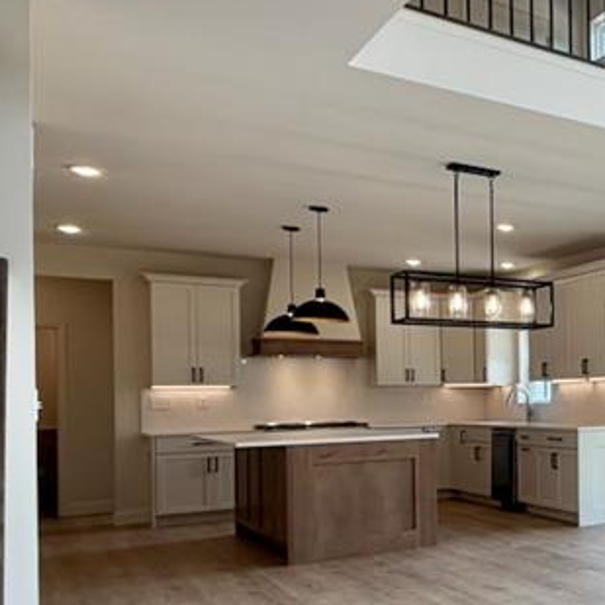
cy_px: 386
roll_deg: +1.2
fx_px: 811
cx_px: 922
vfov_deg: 40.6
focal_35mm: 41
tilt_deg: -0.3
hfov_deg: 27.3
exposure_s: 1/120
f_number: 2.2
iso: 100
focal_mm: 2.22
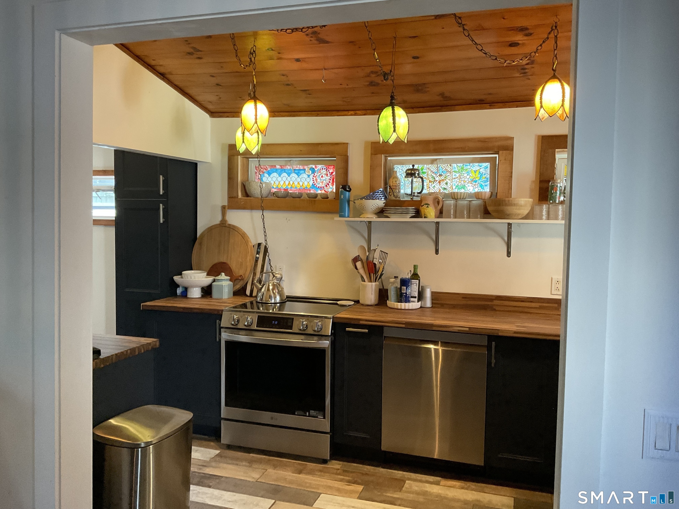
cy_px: 254
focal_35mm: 29
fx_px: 569
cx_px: 340
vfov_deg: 48.2
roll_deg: -1.7
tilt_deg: -4.2
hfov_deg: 61.7
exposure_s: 1/60
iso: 250
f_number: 1.8
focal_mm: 3
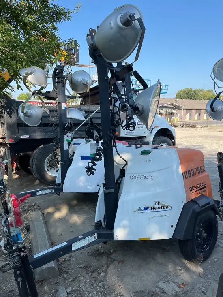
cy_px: 148
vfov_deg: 67.3
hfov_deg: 53.1
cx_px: 112
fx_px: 223
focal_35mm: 26
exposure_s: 1/1252
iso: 50
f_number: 1.6
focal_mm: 5.1
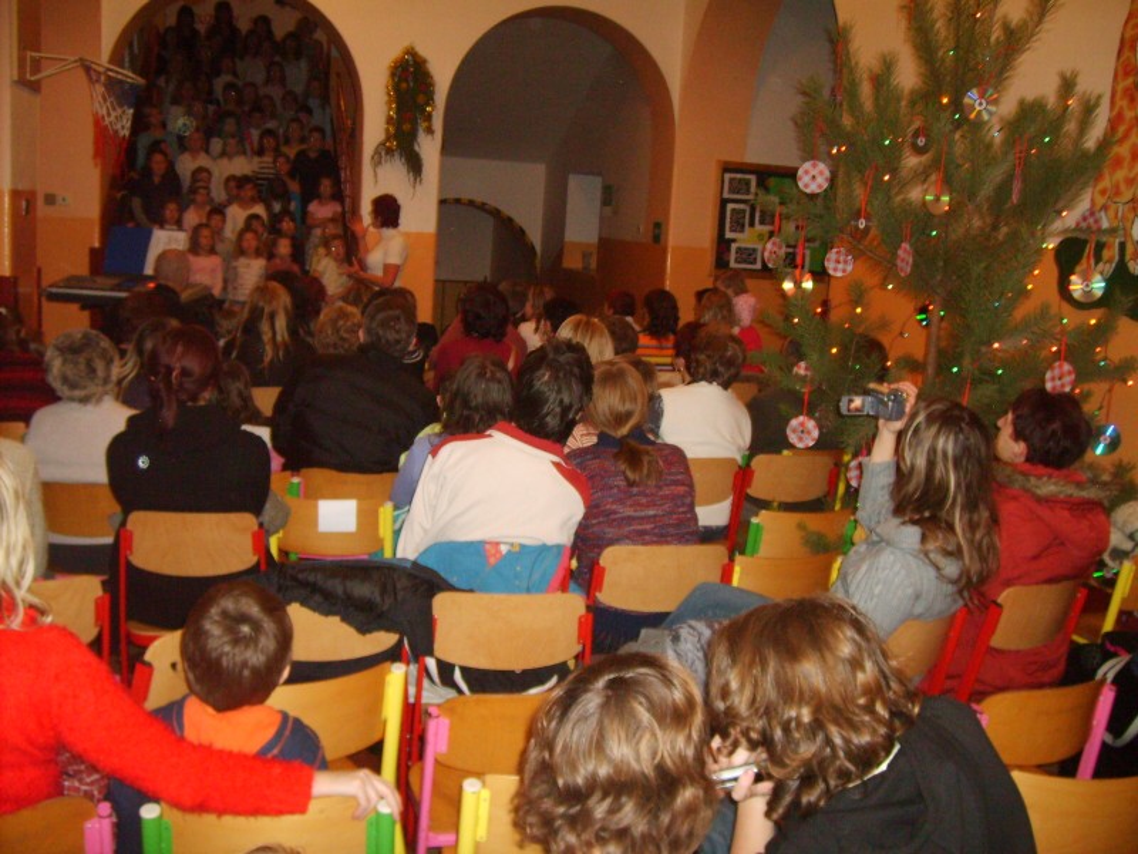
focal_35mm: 35
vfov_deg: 40.7
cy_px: 427
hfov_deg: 52.6
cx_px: 569
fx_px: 1151
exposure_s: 1/45
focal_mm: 5.8
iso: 253
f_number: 2.8
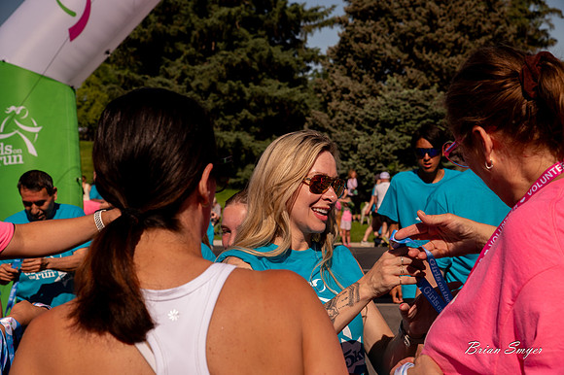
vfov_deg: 17.5
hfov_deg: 26.0
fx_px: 1221
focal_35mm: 78
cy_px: 188
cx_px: 282
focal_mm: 78
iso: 800
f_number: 11
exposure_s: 1/1600
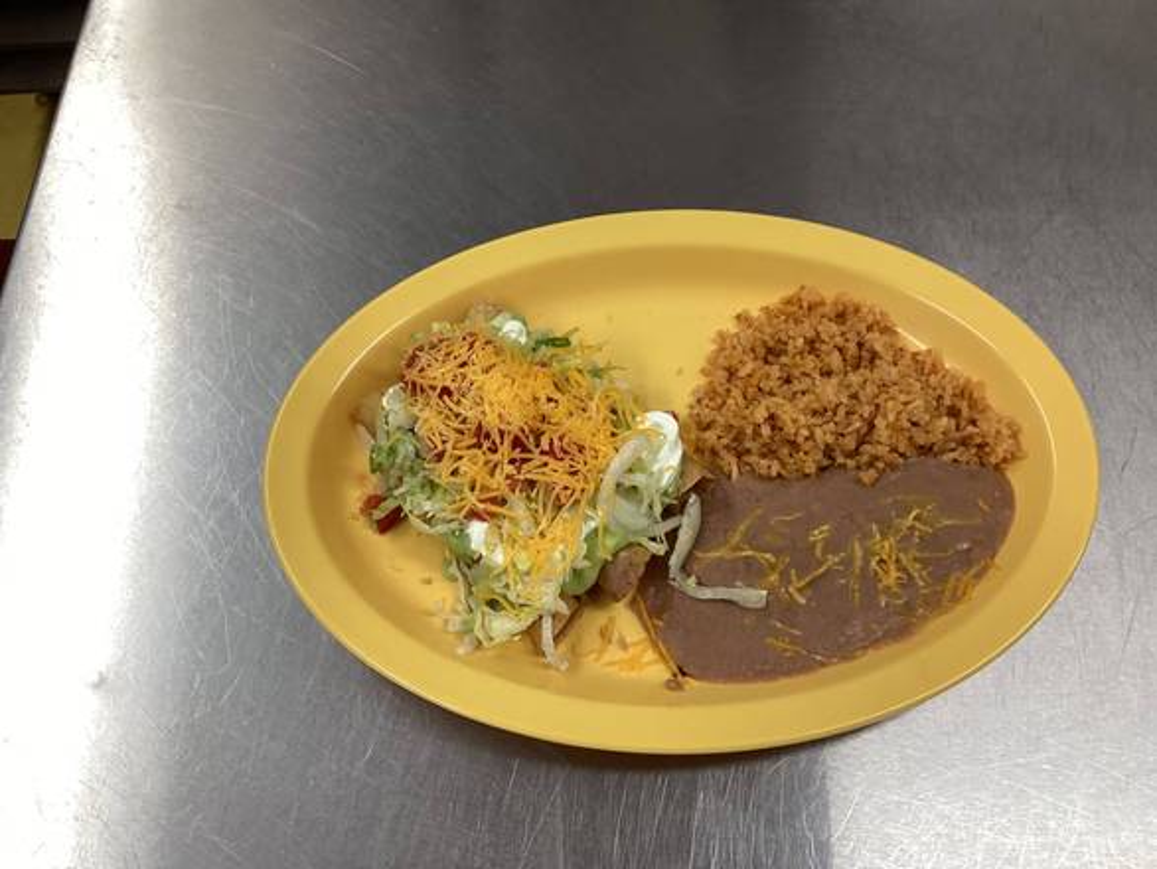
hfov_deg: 58.3
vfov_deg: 45.5
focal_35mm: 31
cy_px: 434
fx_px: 1037
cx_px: 578
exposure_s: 1/120
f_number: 2.4
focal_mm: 3.3
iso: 80
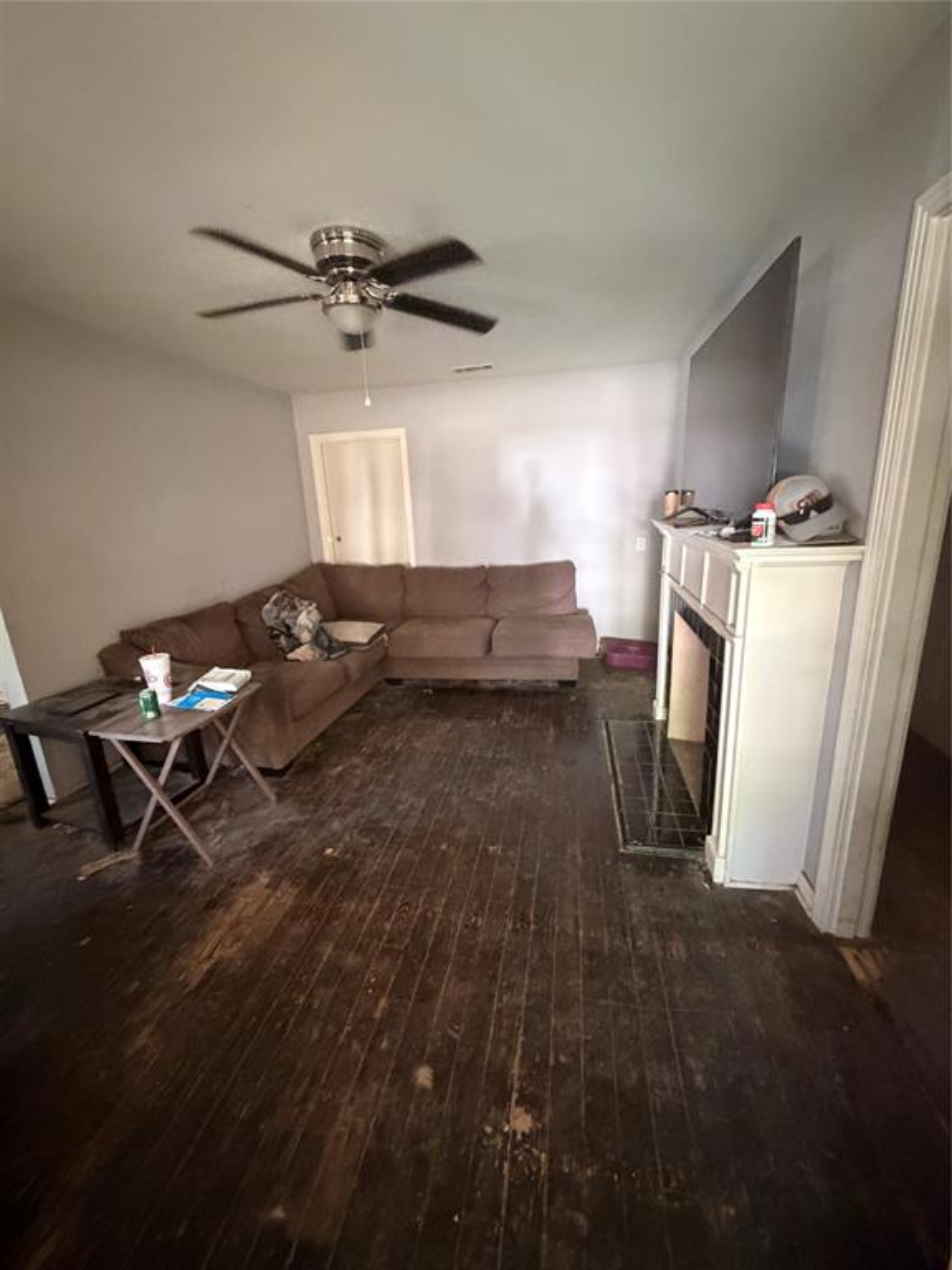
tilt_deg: -14.6
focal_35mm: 14
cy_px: 635
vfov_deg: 102.1
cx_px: 476
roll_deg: +1.7
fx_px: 513
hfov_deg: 85.7
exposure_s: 1/46
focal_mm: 2.22
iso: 1250
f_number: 2.2
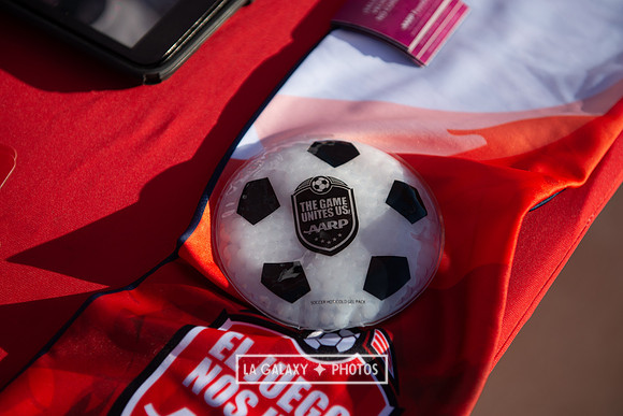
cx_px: 312
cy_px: 208
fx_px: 1212
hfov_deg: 28.8
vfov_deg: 19.5
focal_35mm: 70
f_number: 4
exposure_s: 1/2500
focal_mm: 70
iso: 200
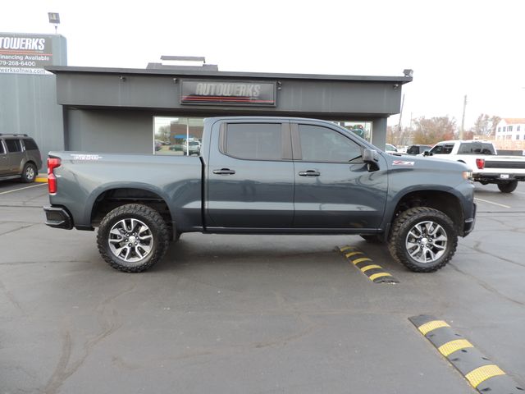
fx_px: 364
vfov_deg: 56.8
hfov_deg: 71.6
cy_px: 197
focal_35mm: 24
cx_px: 262
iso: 80
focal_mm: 4.3
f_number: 3
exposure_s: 1/80
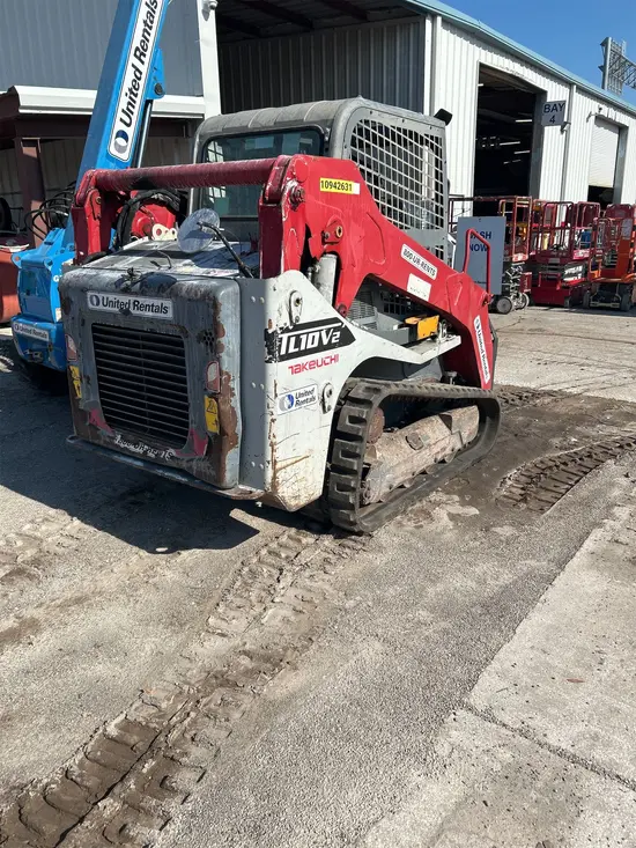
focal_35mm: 26
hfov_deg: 53.1
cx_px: 318
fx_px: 637
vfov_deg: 67.3
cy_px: 424
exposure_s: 1/4831
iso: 50
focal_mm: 5.7
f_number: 1.5
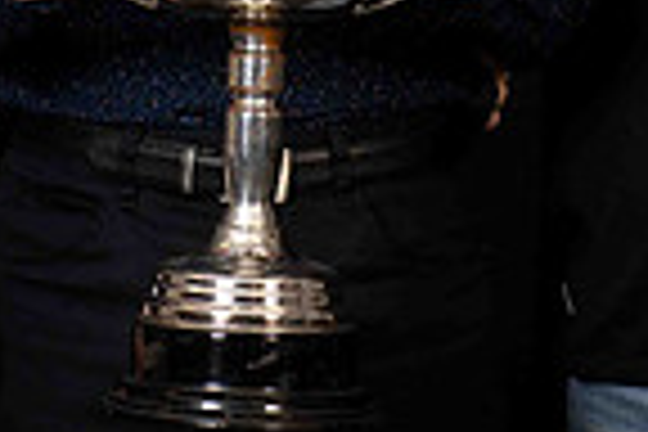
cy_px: -349
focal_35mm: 332
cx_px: 199
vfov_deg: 4.1
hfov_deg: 6.2
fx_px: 5976
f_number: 5.6
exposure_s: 1/250
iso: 125
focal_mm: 70
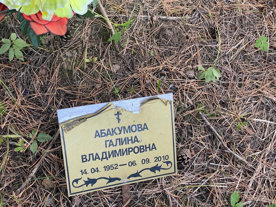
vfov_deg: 28.0
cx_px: 138
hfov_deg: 36.8
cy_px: 104
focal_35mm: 52
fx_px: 415
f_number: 2
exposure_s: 1/122
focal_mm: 6
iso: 64
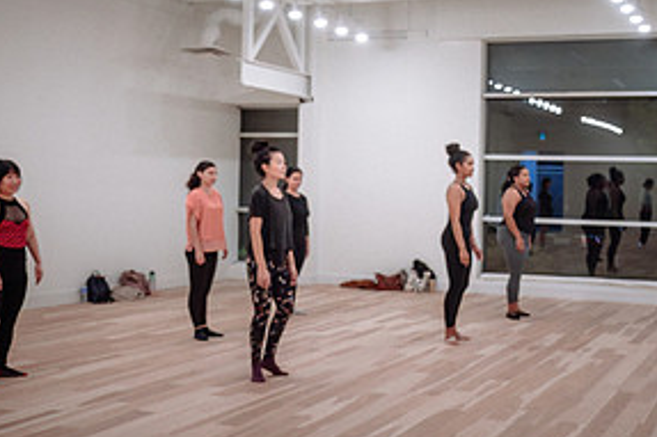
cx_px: 432
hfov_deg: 36.6
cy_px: 203
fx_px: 985
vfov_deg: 25.0
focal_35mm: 54
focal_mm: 24
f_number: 2.8
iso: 1000
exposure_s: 1/250
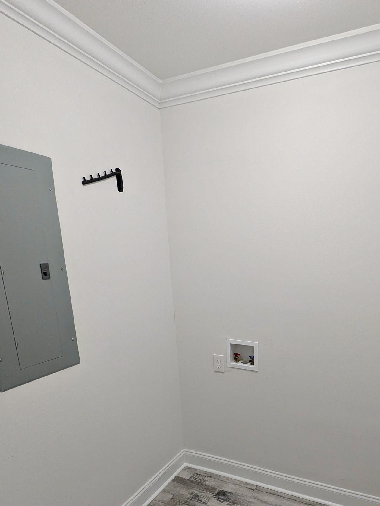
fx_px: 321
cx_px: 242
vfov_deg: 73.9
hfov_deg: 60.2
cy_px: 338
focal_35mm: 22
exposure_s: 1/40
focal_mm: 2.35
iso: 129
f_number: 2.2
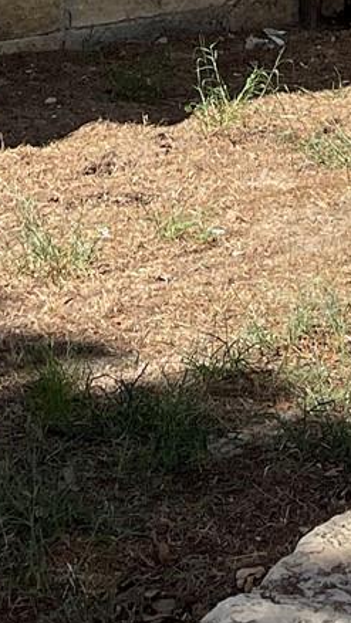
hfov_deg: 9.2
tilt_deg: -1.4
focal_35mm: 132
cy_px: -458
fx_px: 2184
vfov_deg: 14.5
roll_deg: -0.6
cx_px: 230
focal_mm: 5.1
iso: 50
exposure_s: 1/3559
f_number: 1.6
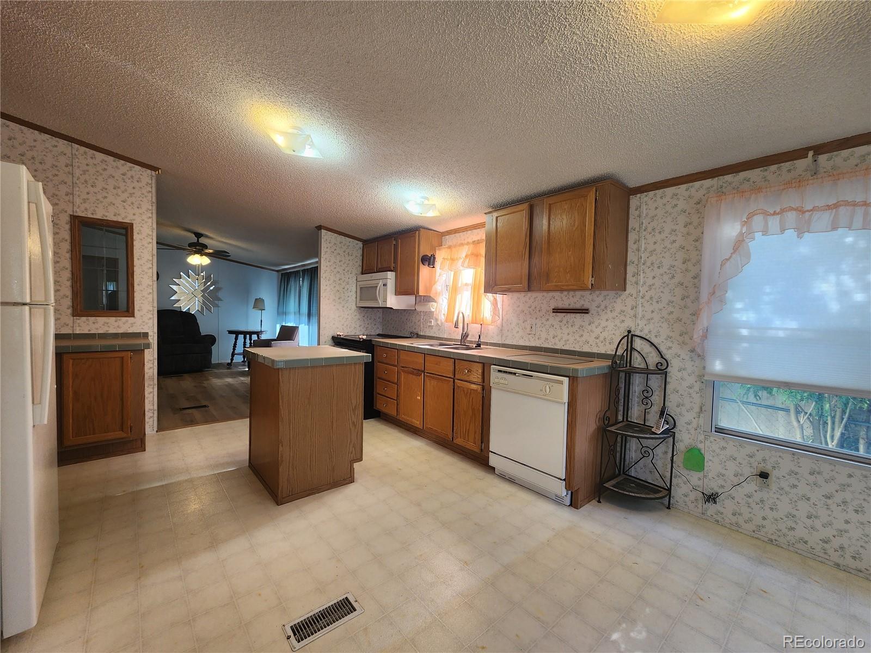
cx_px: 436
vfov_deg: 89.9
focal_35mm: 13
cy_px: 326
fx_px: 327
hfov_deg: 106.2
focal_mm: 2.2
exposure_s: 1/60
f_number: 2.2
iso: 100
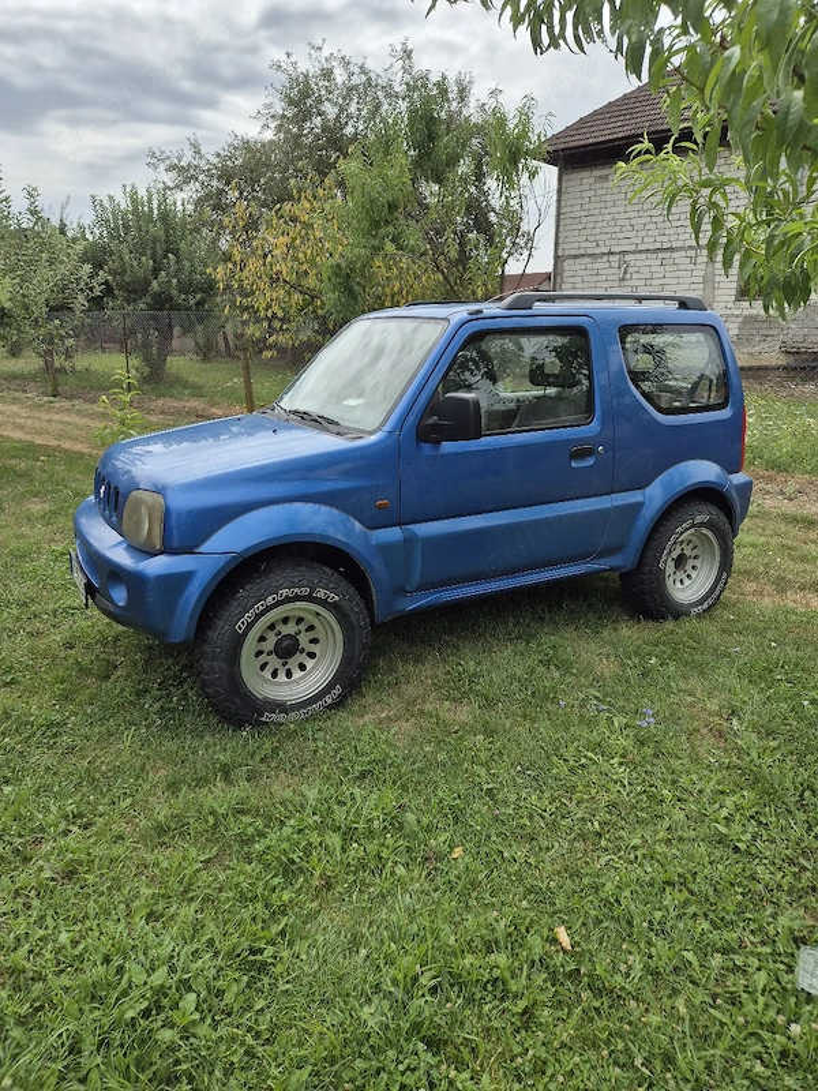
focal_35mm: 23
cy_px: 546
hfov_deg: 58.9
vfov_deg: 73.9
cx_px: 409
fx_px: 725
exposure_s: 1/2500
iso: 25
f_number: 1.8
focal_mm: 5.4
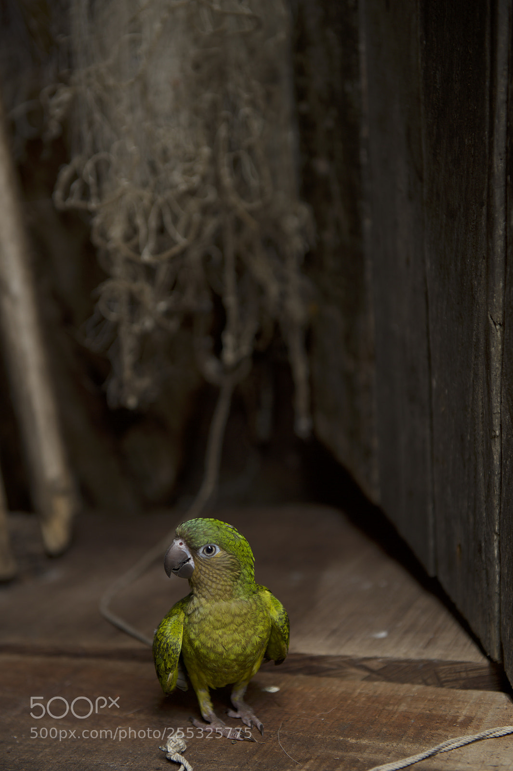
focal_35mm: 62
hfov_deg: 21.9
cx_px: 256
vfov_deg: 32.4
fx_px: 1327
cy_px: 386
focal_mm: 62
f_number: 3.5
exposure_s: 1/125
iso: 100
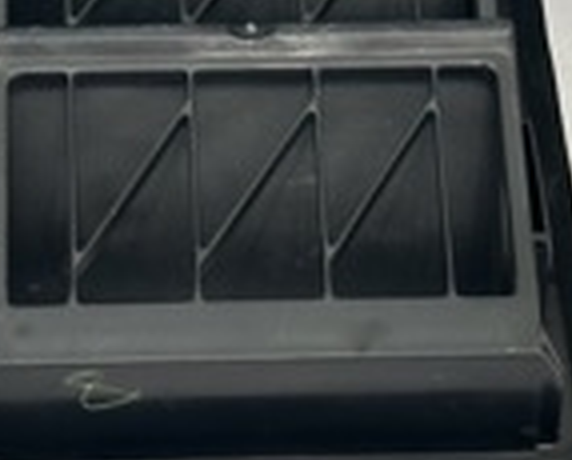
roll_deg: -1.7
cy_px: -326
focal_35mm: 209
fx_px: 3545
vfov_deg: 7.2
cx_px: 296
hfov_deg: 9.2
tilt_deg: -37.9
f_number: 1.78
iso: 100
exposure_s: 1/60
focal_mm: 6.86
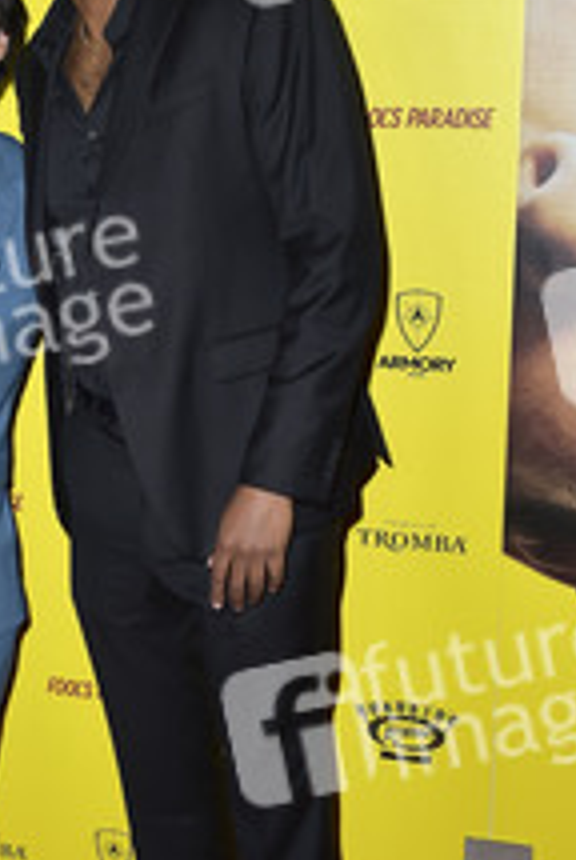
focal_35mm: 65
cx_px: 66
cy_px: 512
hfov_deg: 20.6
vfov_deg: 30.8
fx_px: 1555
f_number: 6.3
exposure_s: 1/250
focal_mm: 35
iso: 250
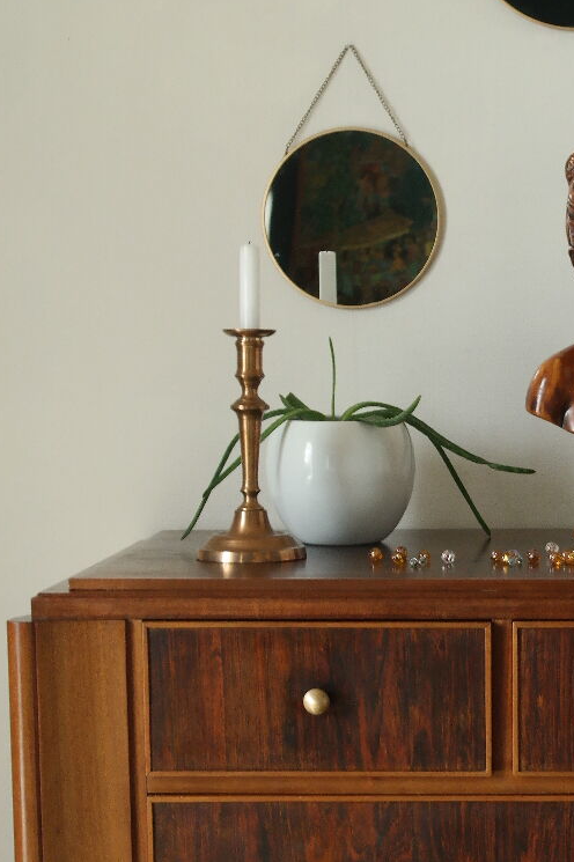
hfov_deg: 11.0
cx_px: 634
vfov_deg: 16.6
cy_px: 624
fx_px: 2944
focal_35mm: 123
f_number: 5.6
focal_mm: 35
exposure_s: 1/25
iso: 800
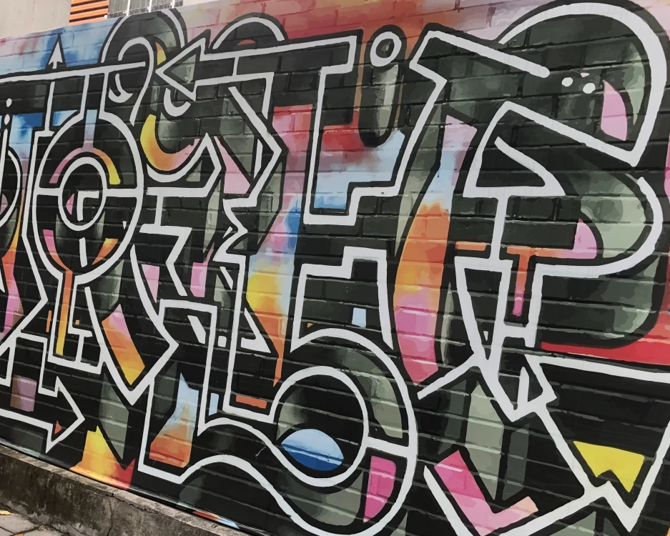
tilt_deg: +2.2
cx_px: 309
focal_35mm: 35
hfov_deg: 51.5
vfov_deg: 42.2
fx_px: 694
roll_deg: -6.6
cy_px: 294
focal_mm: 4
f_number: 1.8
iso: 32
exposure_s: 1/120
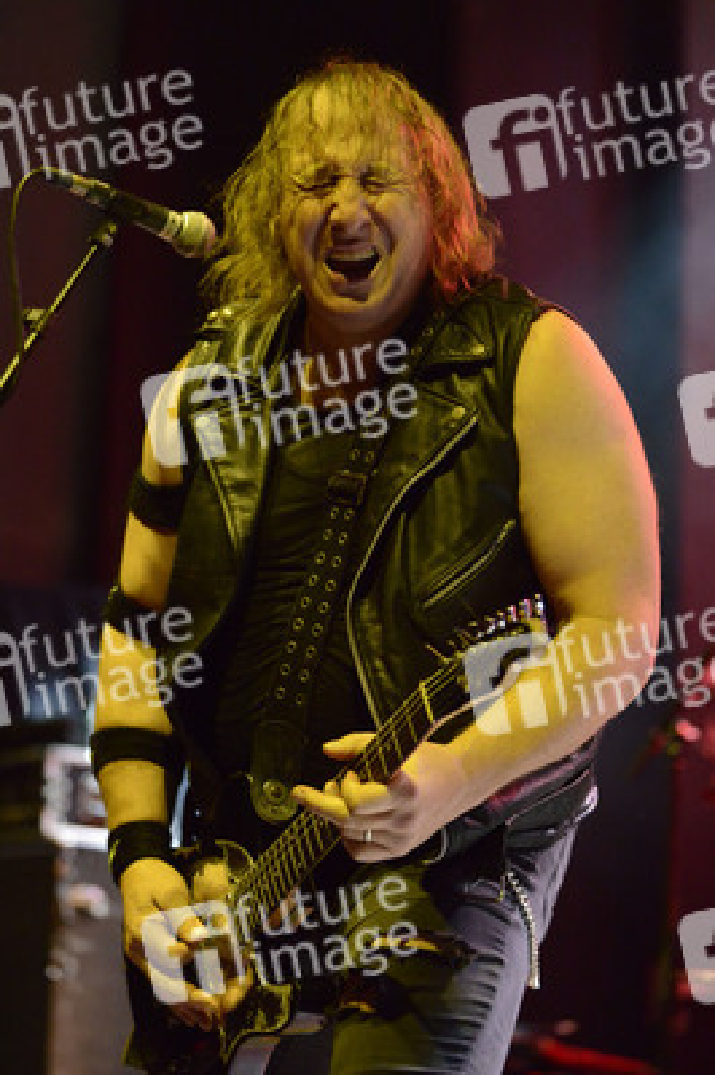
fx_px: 2447
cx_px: 358
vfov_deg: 24.8
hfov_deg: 16.6
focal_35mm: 82
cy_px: 538
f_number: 2.8
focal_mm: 82
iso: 8063
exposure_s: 1/200
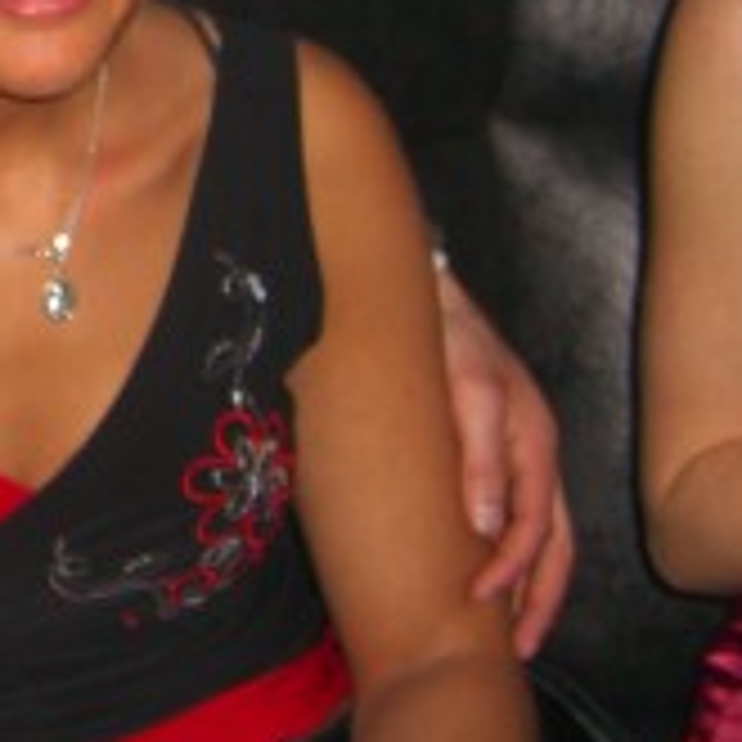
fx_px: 2959
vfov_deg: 14.1
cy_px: -22
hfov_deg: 13.5
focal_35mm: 122
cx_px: -342
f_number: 2.8
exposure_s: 1/60
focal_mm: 7.9
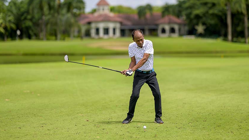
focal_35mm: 102
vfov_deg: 11.9
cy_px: 56
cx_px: 135
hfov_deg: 20.9
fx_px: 673
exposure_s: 1/20000
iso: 180
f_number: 1.2
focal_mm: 85
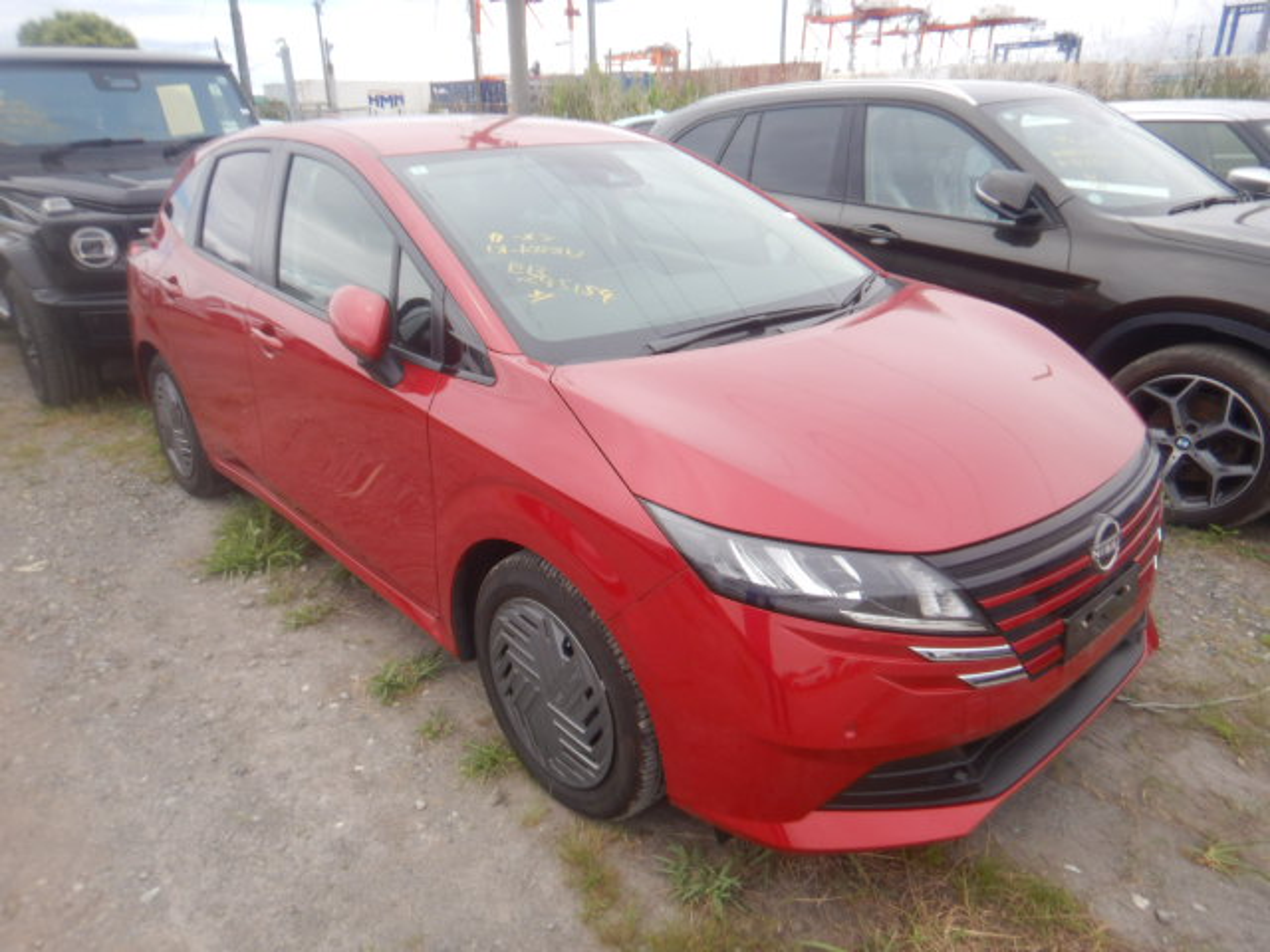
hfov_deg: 71.6
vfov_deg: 56.8
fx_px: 881
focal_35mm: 24
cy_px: 476
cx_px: 635
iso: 125
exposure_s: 1/250
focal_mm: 4.3
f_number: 2.8
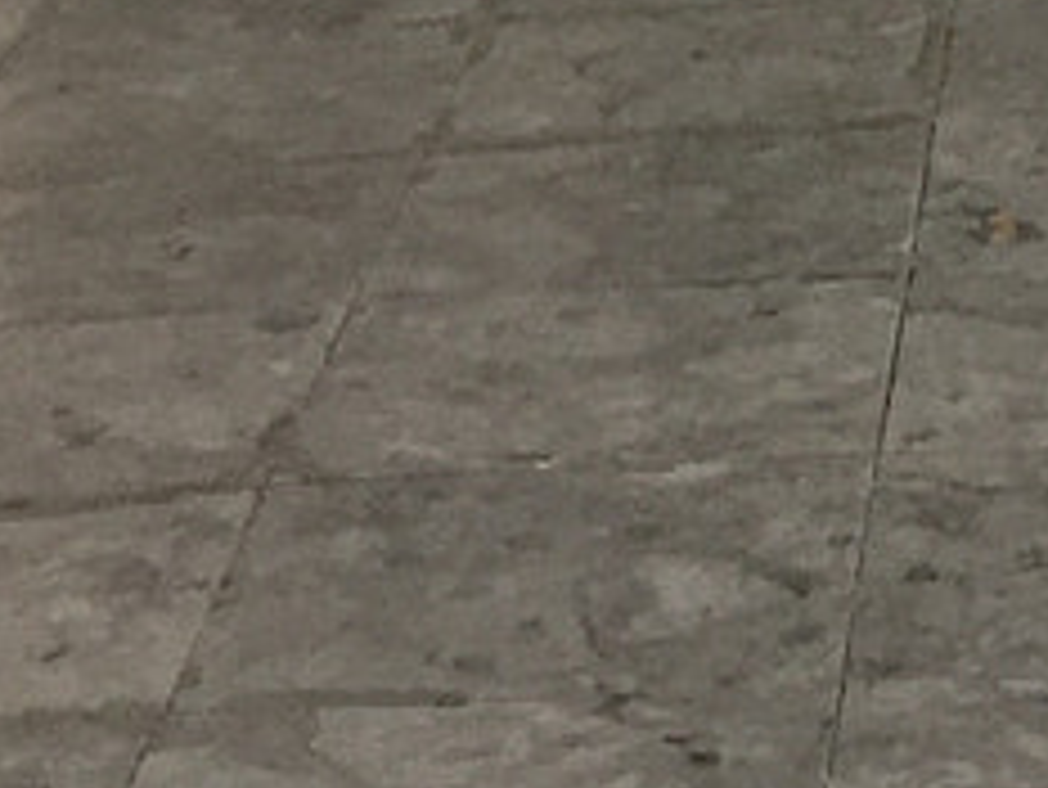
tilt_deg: -3.2
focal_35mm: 199
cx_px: 1210
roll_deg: +1.1
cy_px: -1360
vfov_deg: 6.9
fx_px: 6028
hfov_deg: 9.8
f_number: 2.2
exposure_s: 1/33
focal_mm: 4.15
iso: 125
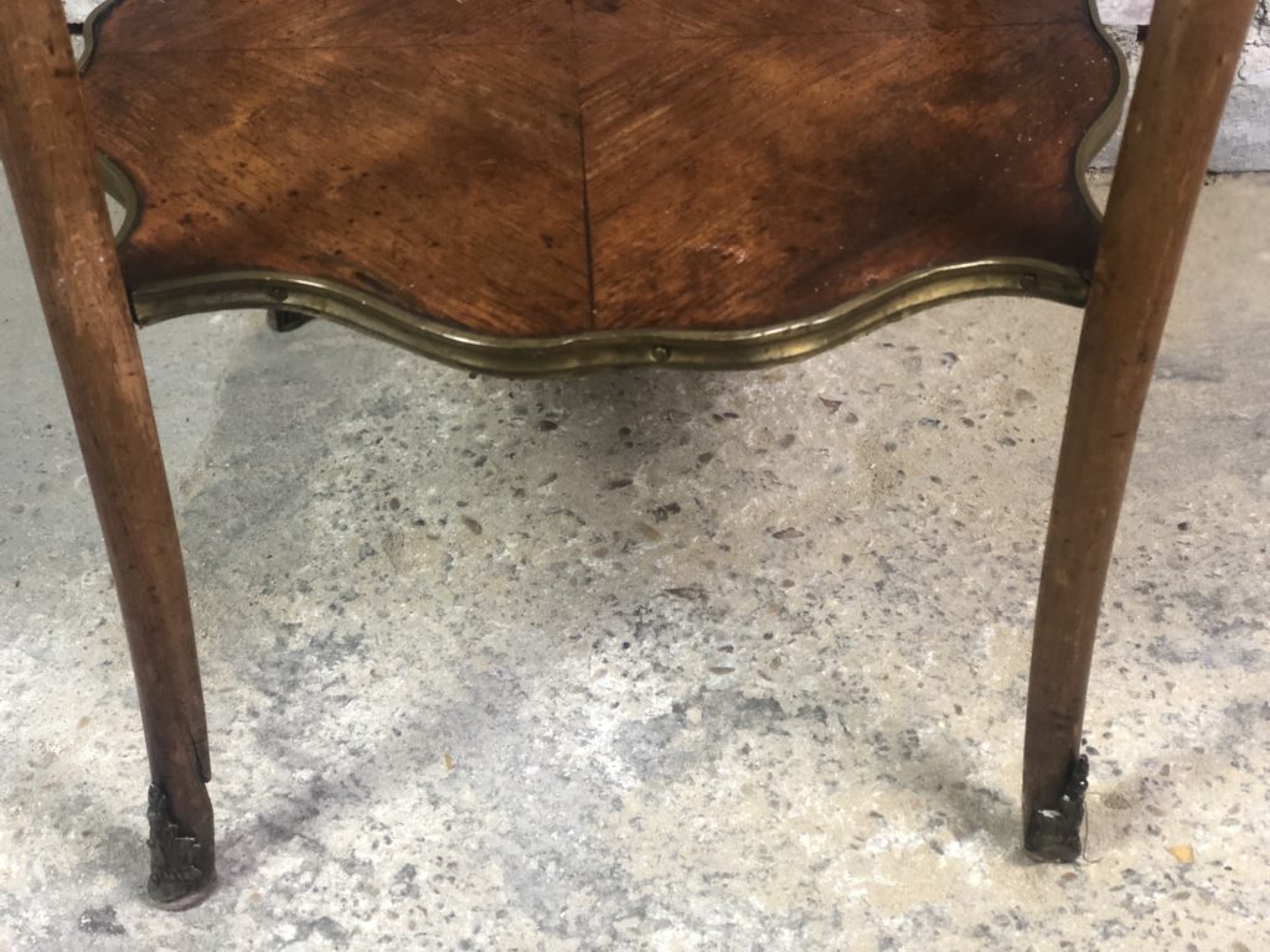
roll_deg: +2.1
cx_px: 635
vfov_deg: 28.0
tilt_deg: -39.9
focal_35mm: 52
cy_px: 476
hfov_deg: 36.8
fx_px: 1908
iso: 125
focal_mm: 6
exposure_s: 1/33
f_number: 2.4
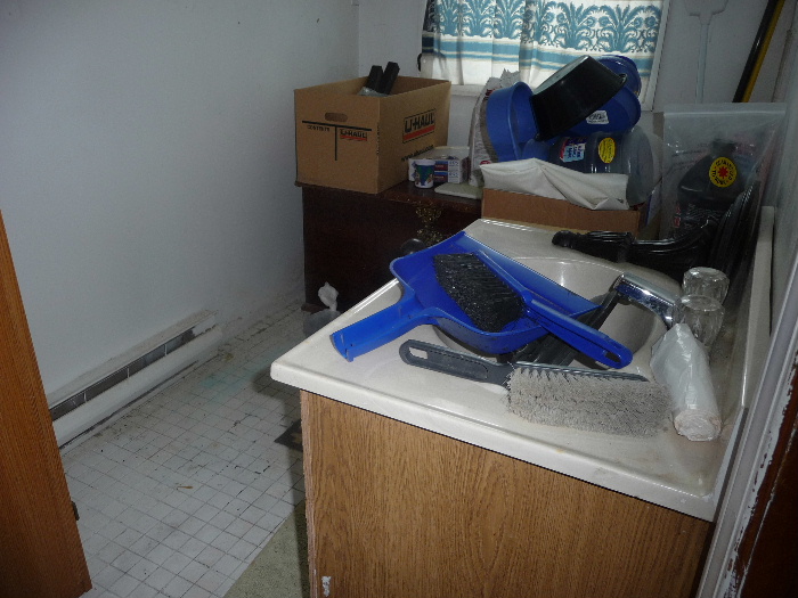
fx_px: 645
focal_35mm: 28
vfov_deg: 49.7
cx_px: 399
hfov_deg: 63.4
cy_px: 299
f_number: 3.3
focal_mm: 4.7
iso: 100
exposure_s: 1/30
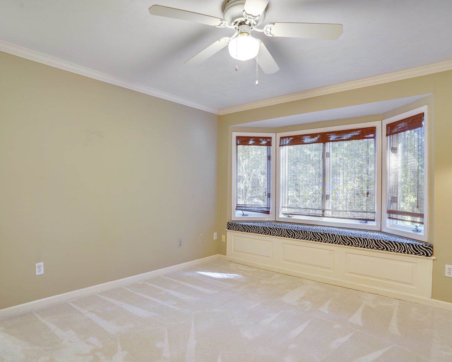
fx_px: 268
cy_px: 187
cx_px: 219
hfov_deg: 80.4
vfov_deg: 68.1
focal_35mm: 20
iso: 100
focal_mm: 17
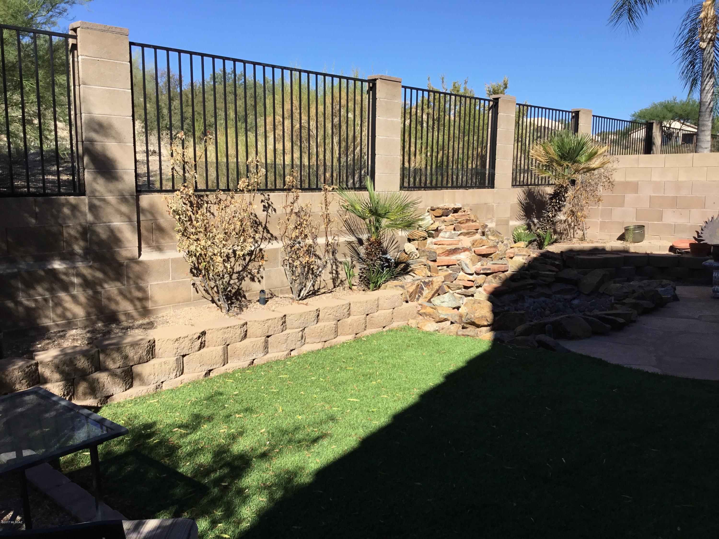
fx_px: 644
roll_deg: +0.4
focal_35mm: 31
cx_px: 360
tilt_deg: -7.1
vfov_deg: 45.4
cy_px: 270
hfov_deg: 58.4
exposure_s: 1/1101
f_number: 2.4
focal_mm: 3.3
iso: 25
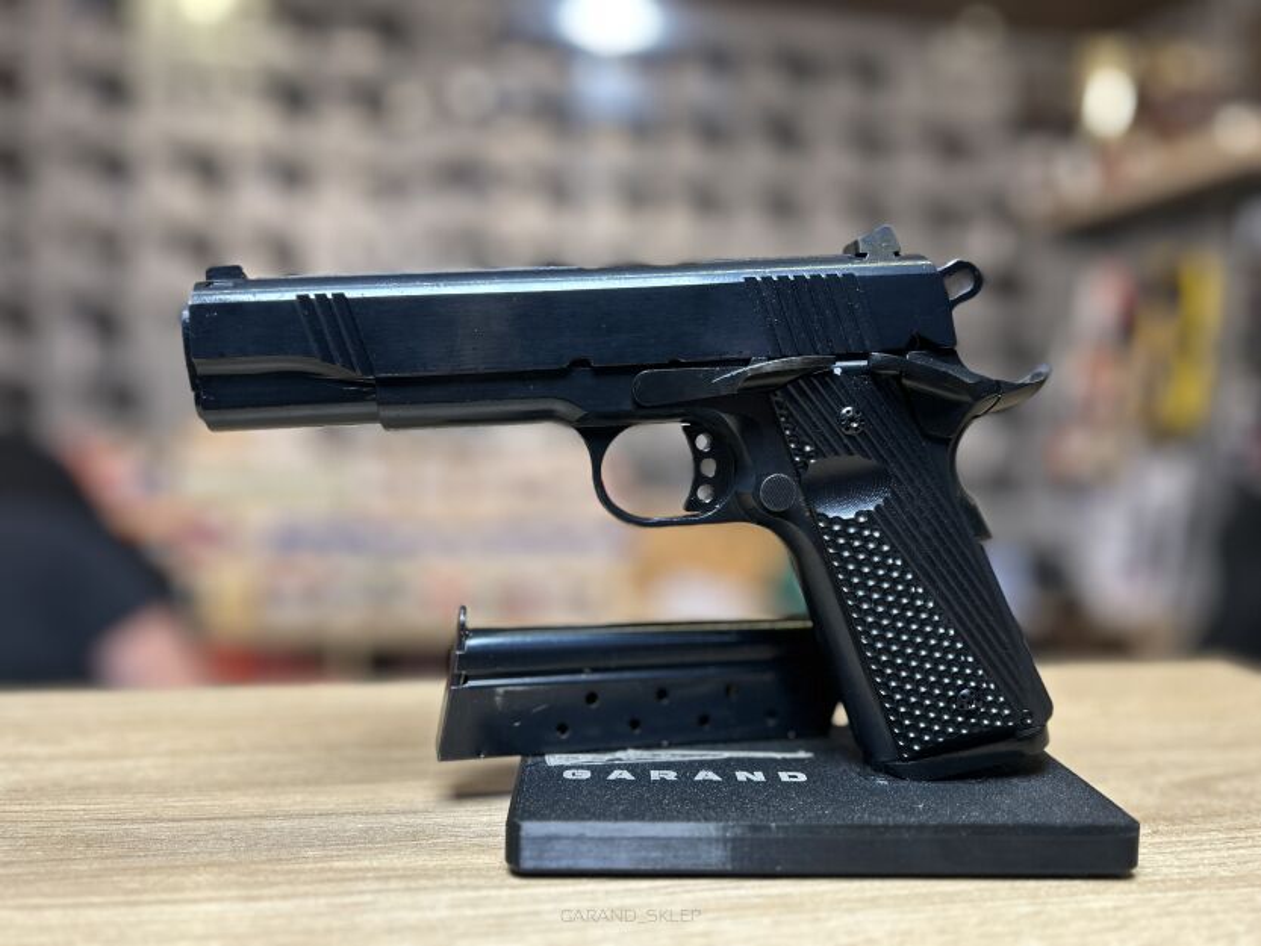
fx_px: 947
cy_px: 473
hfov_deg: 67.3
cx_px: 630
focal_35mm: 26
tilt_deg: -3.1
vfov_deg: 53.1
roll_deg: -1.3
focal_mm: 5.7
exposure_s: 1/50
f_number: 1.5
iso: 100
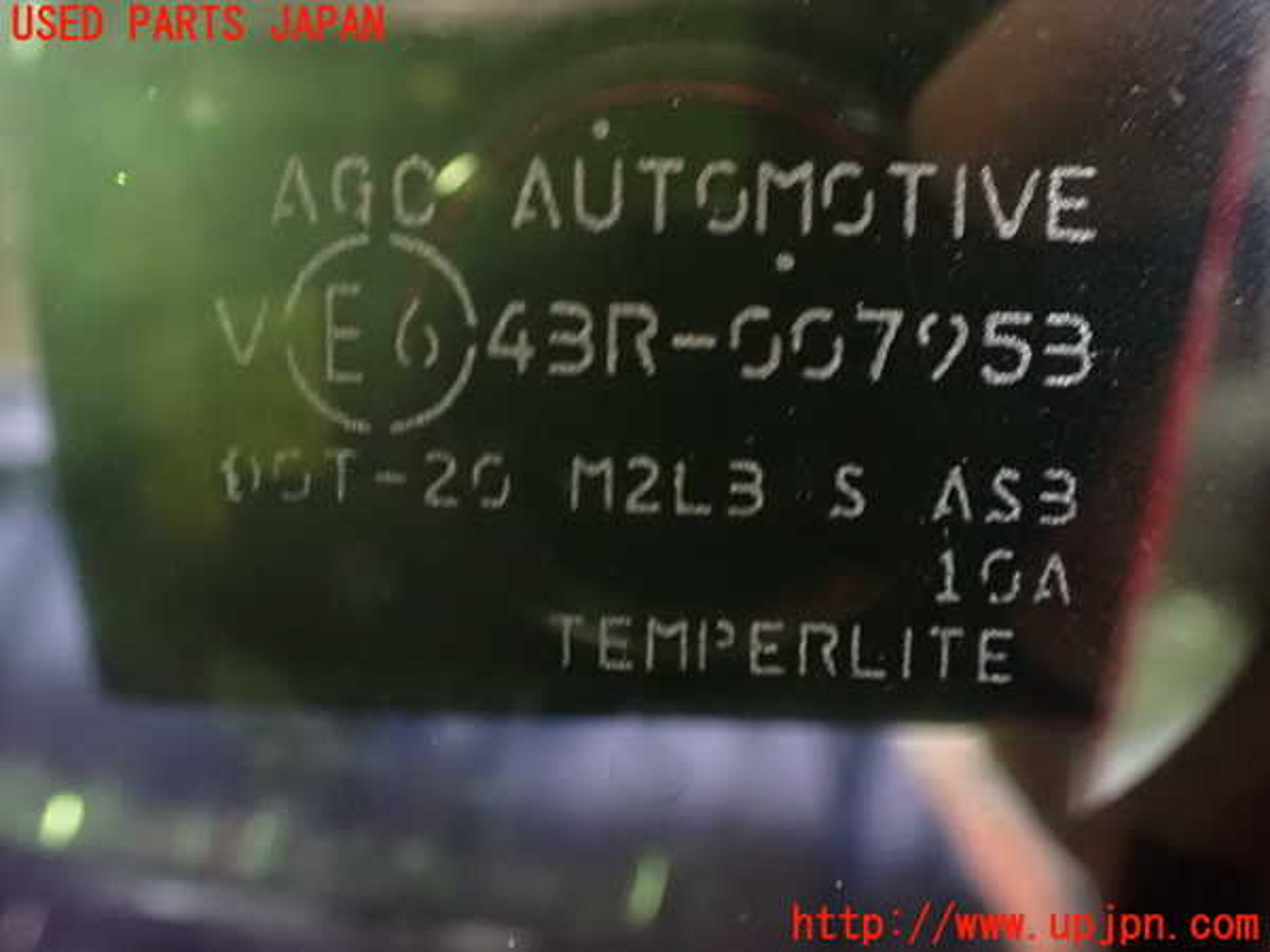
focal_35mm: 30
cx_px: 635
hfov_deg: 60.0
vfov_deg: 46.8
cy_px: 476
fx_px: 1101
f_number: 2.3
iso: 1600
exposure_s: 1/10
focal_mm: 5.4
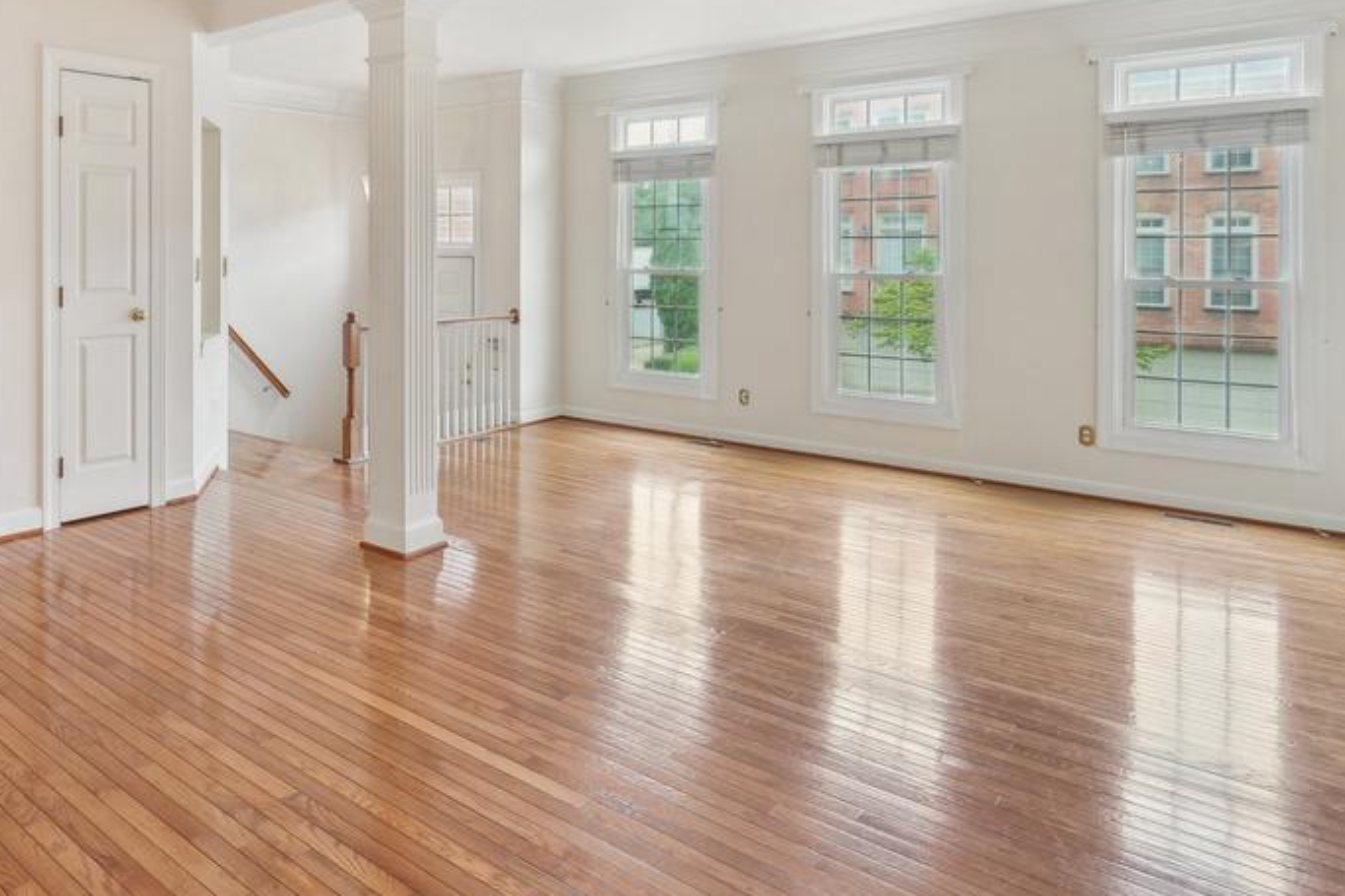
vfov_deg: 52.1
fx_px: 896
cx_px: 349
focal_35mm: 24
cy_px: 300
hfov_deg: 69.3
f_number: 5.6
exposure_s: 1/50
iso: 640
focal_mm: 16
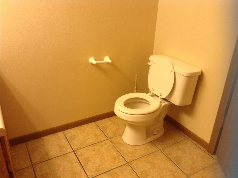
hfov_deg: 55.4
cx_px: 119
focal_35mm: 33
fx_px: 227
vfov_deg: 42.8
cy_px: 89
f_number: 2.4
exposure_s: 1/24
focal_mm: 3.3
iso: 50
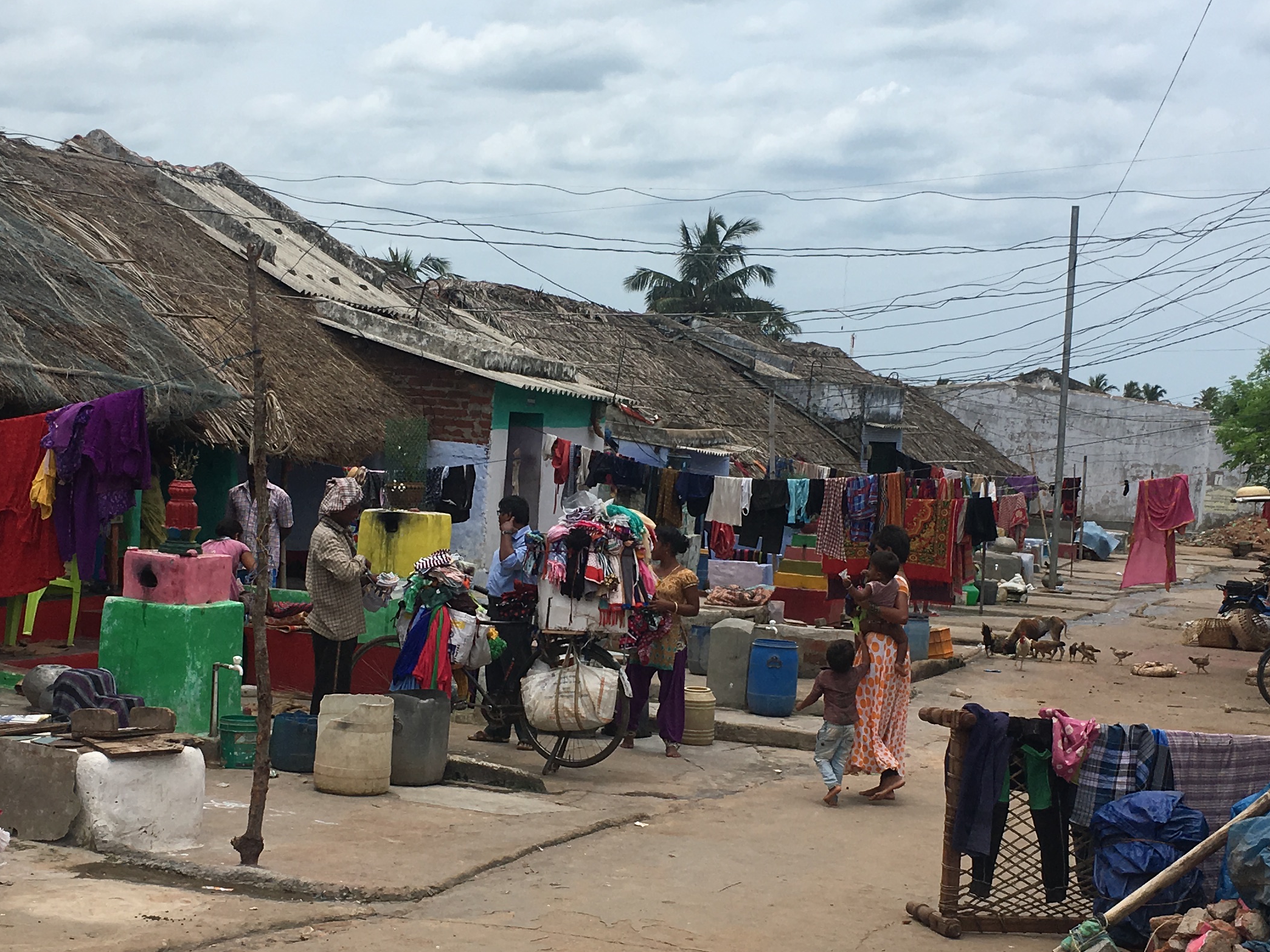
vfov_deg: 26.0
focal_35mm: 56
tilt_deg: -3.9
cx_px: 602
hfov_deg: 34.3
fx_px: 2055
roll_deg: -2.1
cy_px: 576
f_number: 2.2
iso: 25
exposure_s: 1/3077
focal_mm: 4.15
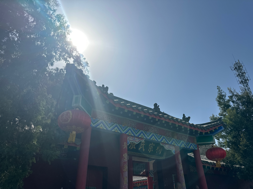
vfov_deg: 56.8
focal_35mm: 24
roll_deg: +1.5
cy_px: 94
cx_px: 126
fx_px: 175
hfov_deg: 71.6
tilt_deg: +31.0
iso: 80
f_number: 1.78
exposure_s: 1/12048
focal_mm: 6.86
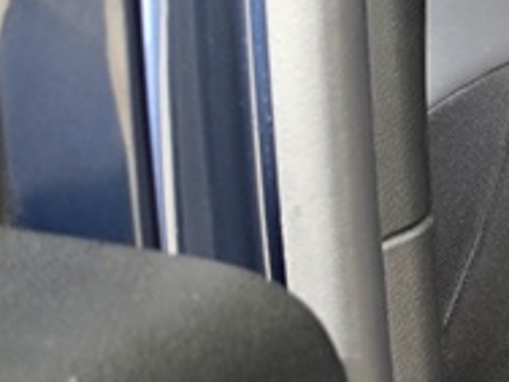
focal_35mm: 125
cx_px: 1218
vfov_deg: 11.8
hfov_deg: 12.4
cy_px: 95
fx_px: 1838
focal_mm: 6.3
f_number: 1.7
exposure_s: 1/180
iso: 50
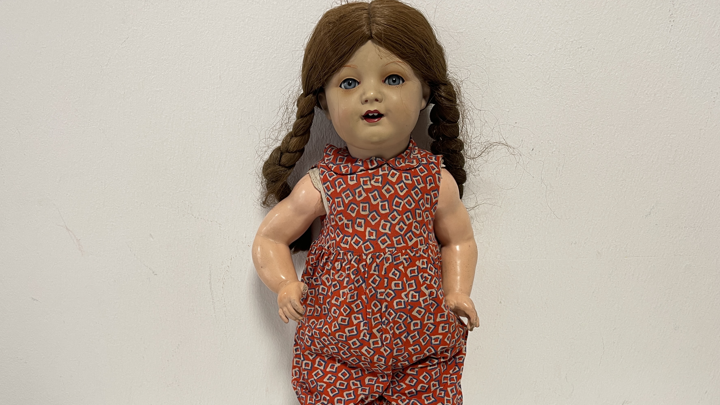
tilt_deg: -21.6
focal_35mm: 31
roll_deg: +0.7
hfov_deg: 62.6
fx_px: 592
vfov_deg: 37.3
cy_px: 279
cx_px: 334
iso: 80
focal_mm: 5.1
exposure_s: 1/50
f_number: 1.6
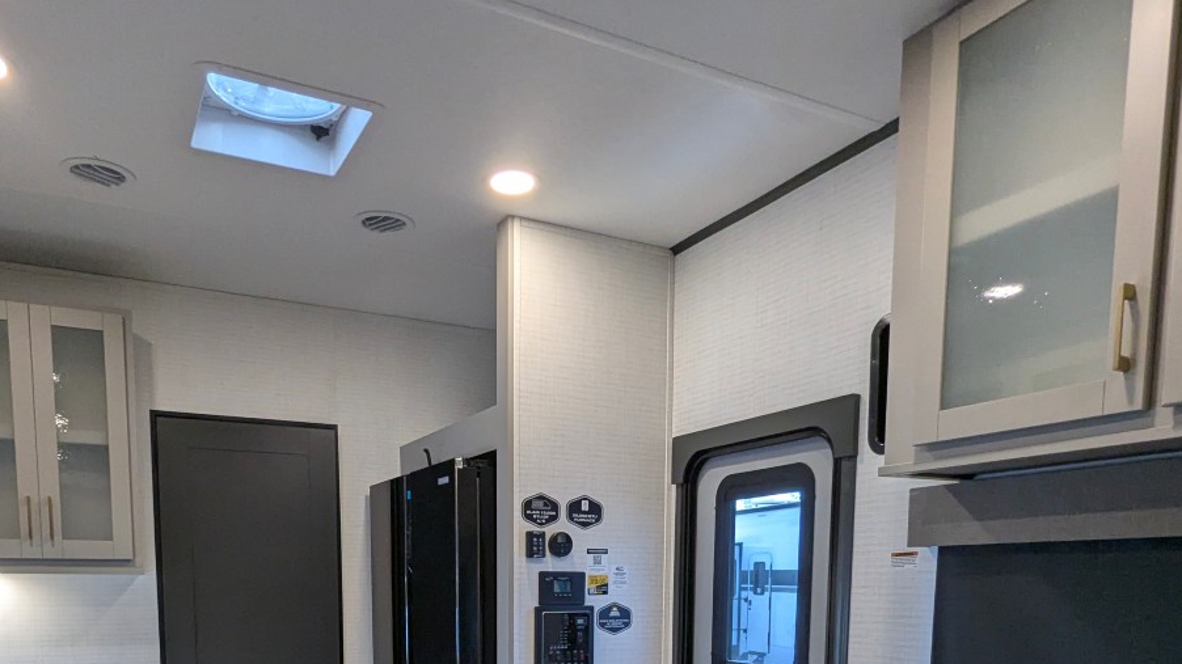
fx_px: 846
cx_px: 522
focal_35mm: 27
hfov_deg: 69.6
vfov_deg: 37.8
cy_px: 677
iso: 129
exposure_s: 1/113
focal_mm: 2.35
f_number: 2.2
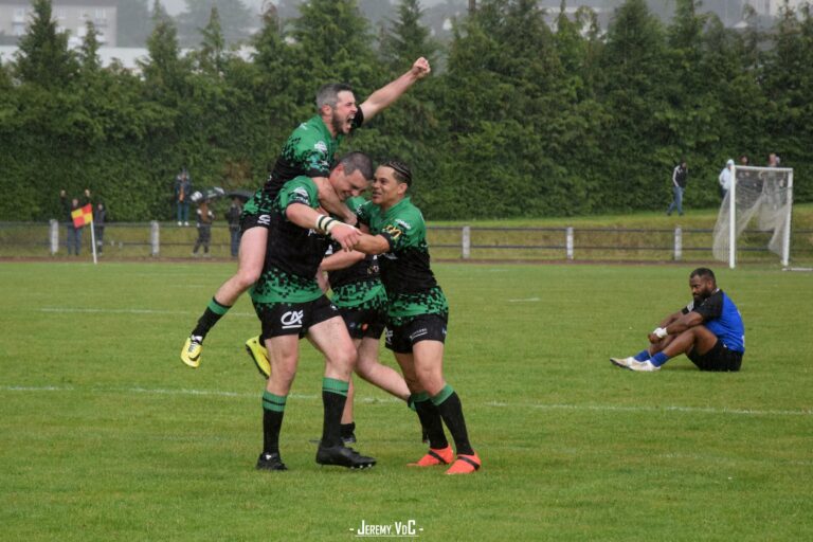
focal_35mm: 158
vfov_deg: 8.7
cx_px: 406
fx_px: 3557
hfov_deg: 13.0
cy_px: 271
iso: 1400
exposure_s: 1/500
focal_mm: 105
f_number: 5.6
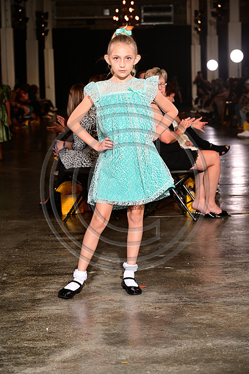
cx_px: 124
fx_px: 956
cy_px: 187
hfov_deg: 14.8
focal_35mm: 92
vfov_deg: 22.2
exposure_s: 1/125
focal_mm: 92
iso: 1000
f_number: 6.3
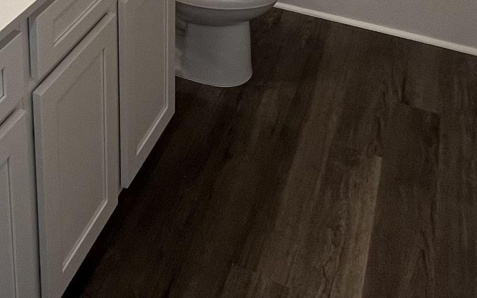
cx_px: 99
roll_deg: +1.9
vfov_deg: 20.6
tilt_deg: -12.4
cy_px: -208
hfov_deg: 40.2
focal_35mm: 48
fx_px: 624
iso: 125
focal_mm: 1.57
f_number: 1.8
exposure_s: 1/120
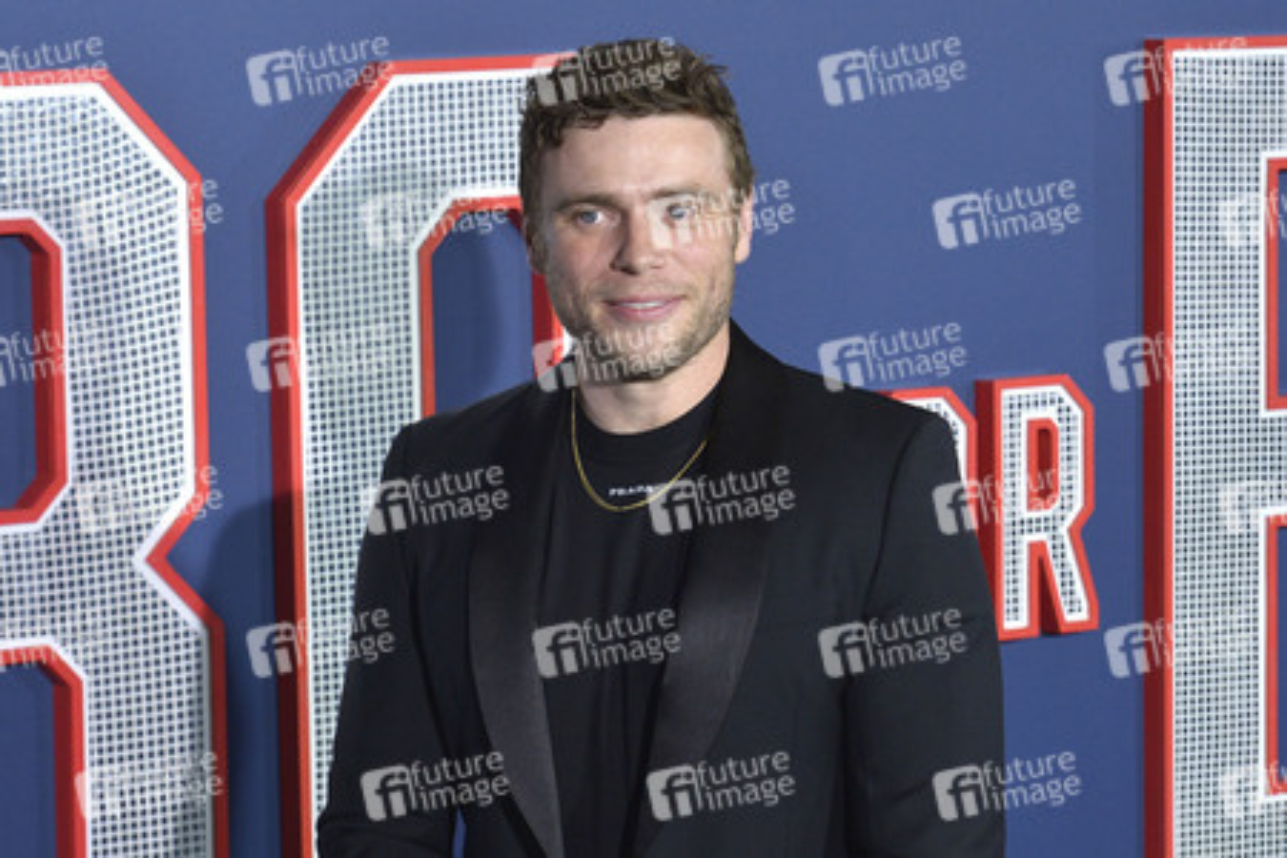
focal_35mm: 102
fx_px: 3646
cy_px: 429
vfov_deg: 13.4
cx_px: 644
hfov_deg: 20.0
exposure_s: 1/320
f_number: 6.3
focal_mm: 102
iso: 2000
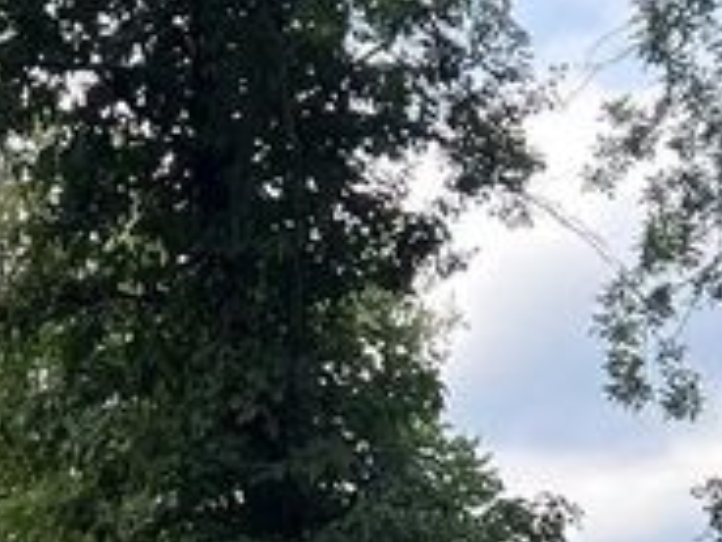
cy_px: 1002
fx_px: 3024
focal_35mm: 145
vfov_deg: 9.7
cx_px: 31
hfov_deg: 13.5
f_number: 1.5
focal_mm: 5.7
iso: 50
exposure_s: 1/827
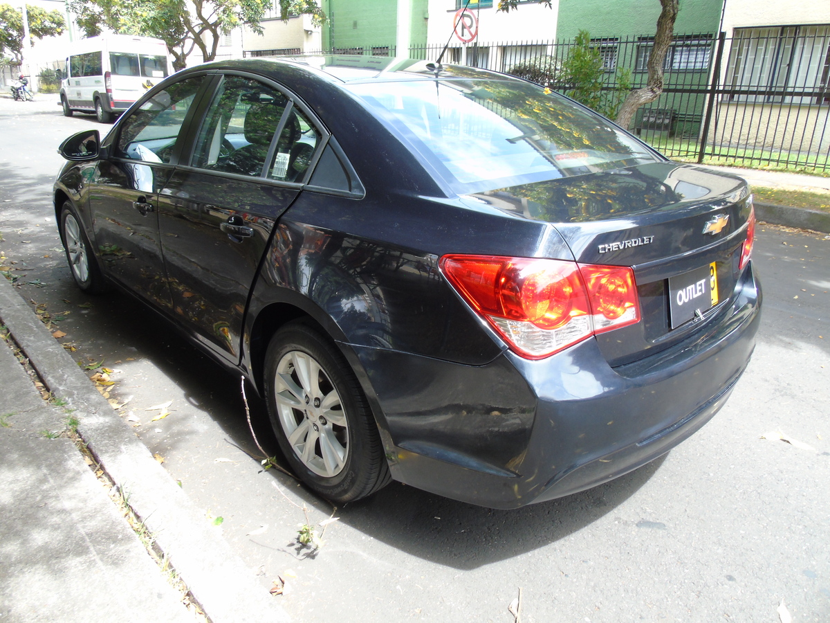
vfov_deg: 54.9
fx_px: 599
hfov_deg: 69.4
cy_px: 312
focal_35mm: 25
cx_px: 415
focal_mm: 4.4
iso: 80
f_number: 6.1
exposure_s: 1/30
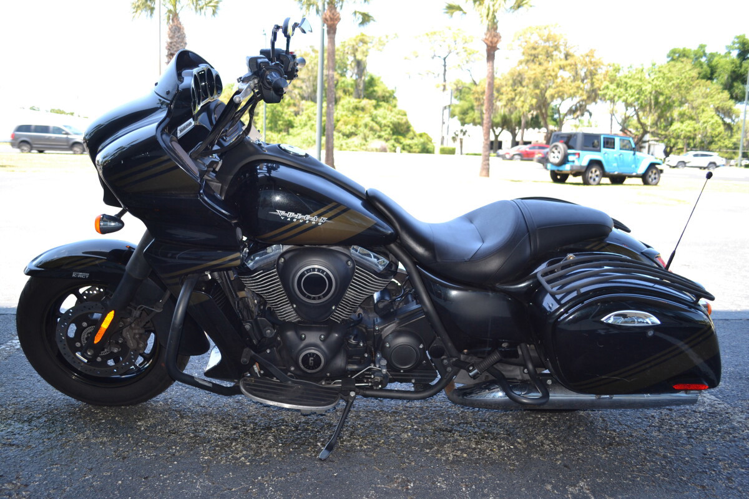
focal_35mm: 30
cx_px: 374
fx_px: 624
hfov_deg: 61.9
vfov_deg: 43.6
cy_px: 250
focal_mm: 20
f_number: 4
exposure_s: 1/125
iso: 125
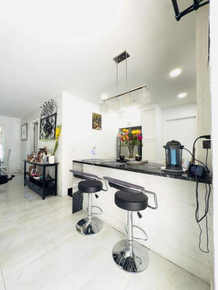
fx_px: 118
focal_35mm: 14
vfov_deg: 102.1
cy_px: 145
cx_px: 109
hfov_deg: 85.7
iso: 50
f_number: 2.2
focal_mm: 2.22
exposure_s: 1/60
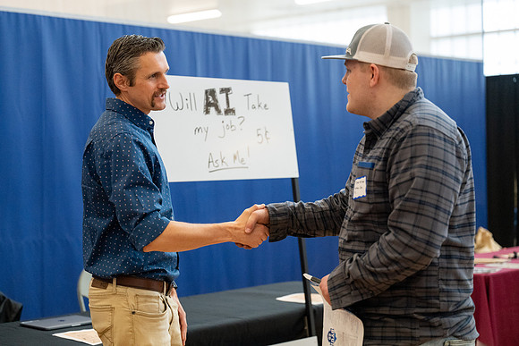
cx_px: 260
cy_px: 173
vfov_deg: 19.5
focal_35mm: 70
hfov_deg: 28.8
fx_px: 1009
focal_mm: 70
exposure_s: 1/640
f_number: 2.8
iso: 5000
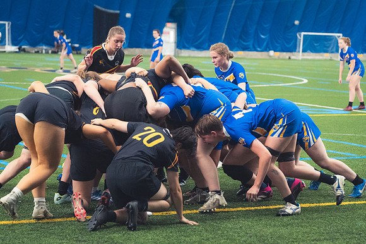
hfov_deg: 19.5
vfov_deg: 13.0
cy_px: 122
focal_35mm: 105
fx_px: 1067
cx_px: 183
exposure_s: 1/320
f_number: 2.8
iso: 6400
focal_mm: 70
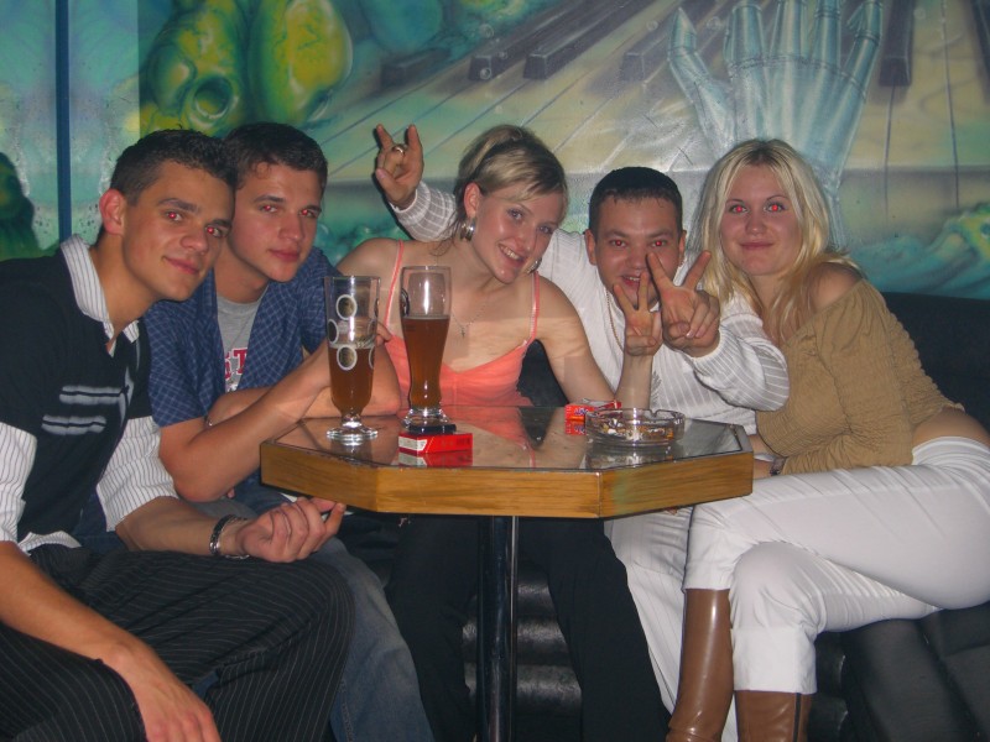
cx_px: 495
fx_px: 1630
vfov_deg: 25.7
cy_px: 371
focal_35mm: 57
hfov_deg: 33.8
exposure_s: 1/60
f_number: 3.6
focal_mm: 11.8
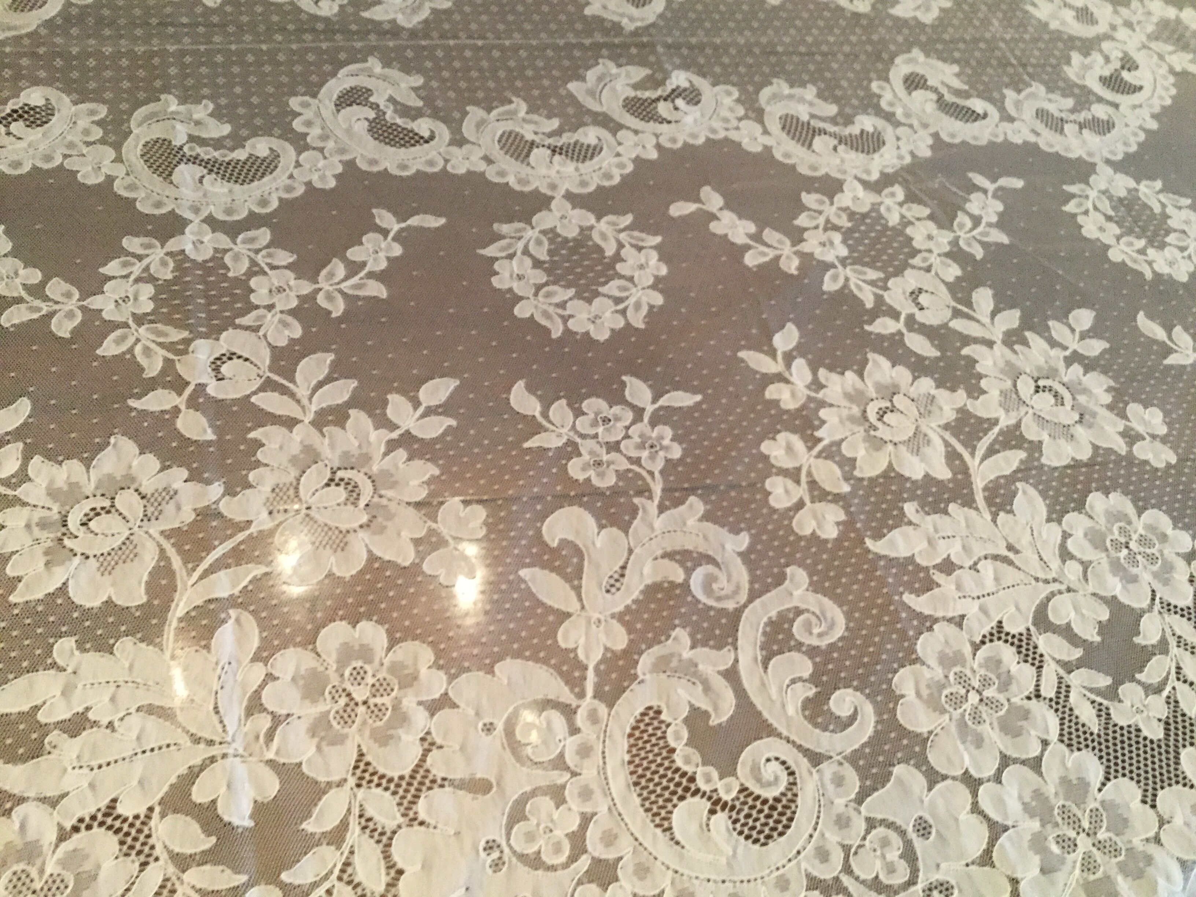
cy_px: 448
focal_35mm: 31
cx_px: 598
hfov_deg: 58.4
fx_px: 1071
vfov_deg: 45.4
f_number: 2.4
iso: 250
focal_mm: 3.3
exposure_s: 1/33
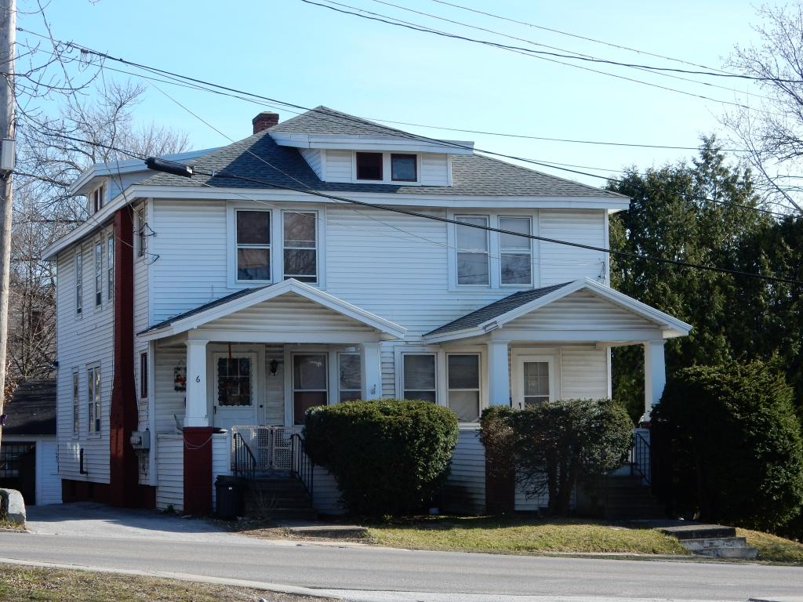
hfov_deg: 23.3
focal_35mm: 84
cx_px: 402
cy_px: 301
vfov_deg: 17.6
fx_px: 1949
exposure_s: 1/400
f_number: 5
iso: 125
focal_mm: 14.9
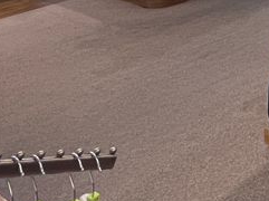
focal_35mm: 60
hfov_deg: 24.2
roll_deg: +0.4
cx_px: 416
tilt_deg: -3.9
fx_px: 466
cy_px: -126
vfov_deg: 19.9
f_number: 1.8
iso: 160
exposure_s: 1/50
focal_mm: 1.57
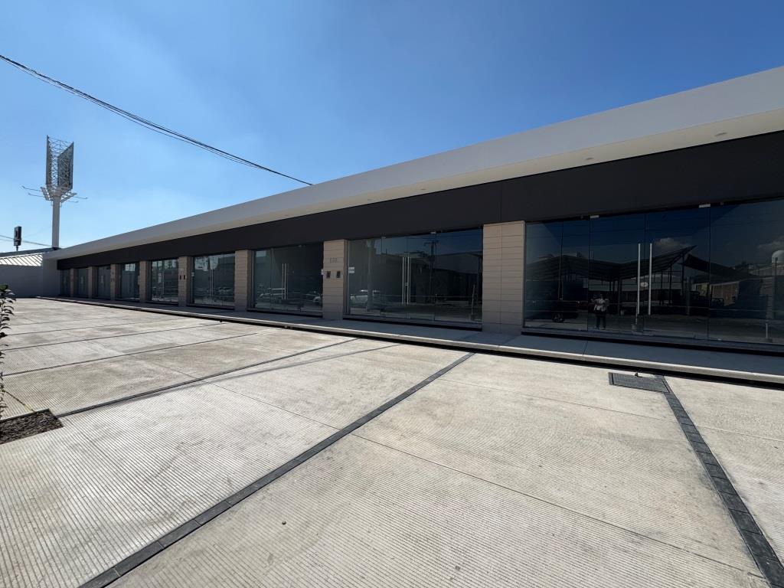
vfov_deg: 85.7
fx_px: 317
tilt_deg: -0.6
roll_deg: -0.1
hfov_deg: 102.1
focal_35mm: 14
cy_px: 294
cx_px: 392
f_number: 2.2
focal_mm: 2.22
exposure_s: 1/2770
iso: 50
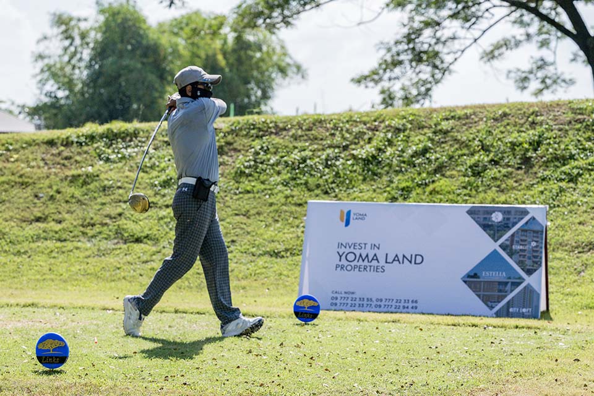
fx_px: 1452
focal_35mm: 88
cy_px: 198
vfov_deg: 15.5
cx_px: 297
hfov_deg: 23.1
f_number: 4.5
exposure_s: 1/5000
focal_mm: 88
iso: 450
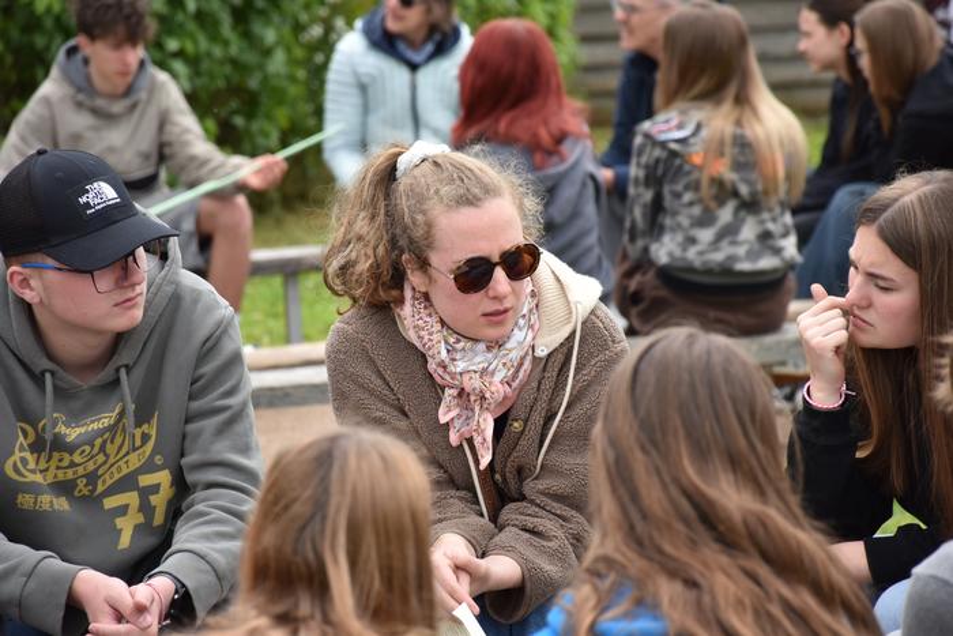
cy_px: 318
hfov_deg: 9.8
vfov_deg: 6.5
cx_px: 476
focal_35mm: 210
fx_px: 5560
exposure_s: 1/500
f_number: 5.6
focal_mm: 140
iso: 280
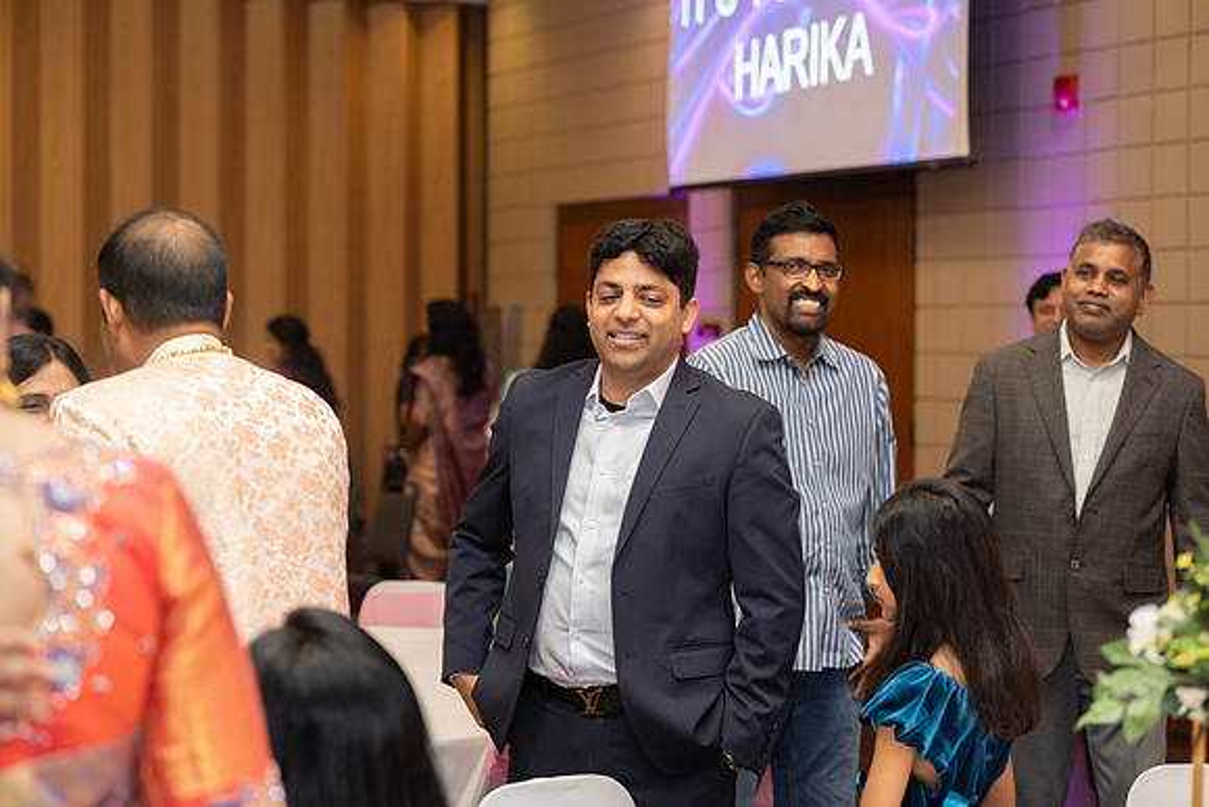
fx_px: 2351
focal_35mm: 70
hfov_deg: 28.8
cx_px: 604
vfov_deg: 19.5
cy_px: 404
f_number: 3.5
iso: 1000
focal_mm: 70
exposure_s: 1/160
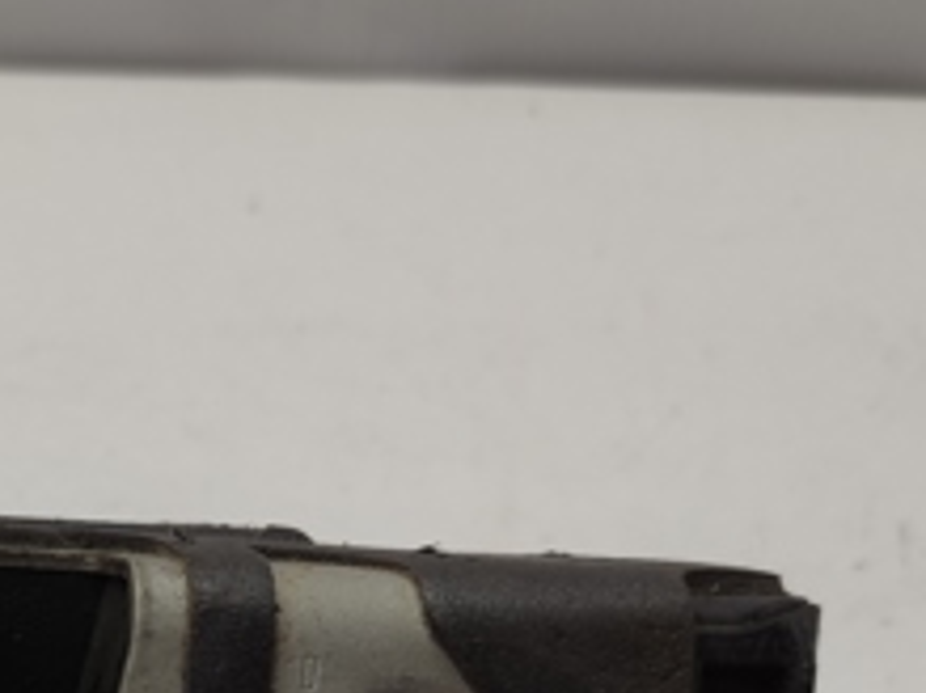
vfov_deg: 18.6
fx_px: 1952
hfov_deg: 25.3
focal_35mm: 73
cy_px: 913
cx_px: -17
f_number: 1.89
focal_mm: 5.43
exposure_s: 1/100
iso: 101
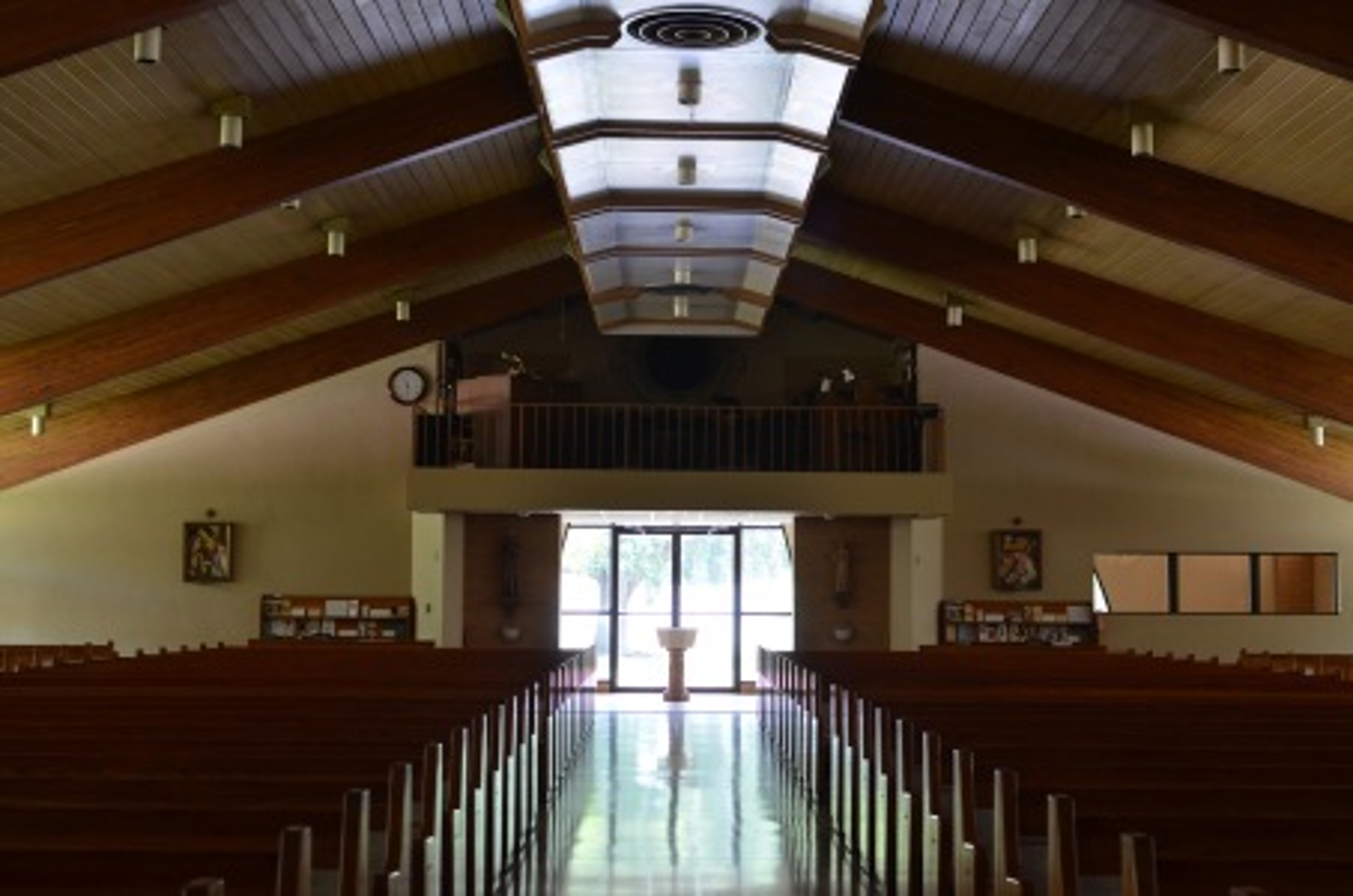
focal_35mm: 52
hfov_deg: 37.9
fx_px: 1969
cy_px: 448
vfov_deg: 25.6
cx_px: 676
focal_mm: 35
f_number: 4
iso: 640
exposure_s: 1/60
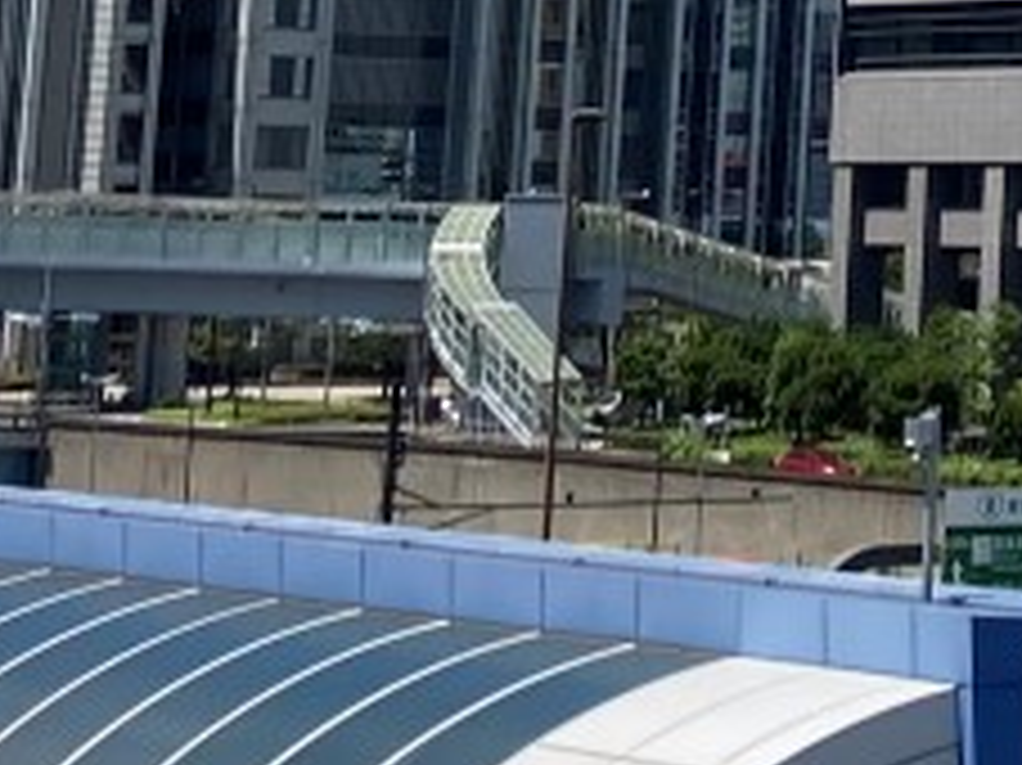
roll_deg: -1.7
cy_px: -860
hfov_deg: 10.7
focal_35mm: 178
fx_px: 5252
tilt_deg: +13.4
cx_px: 1508
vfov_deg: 7.9
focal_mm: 3.99
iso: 20
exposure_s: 1/2024
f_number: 1.8
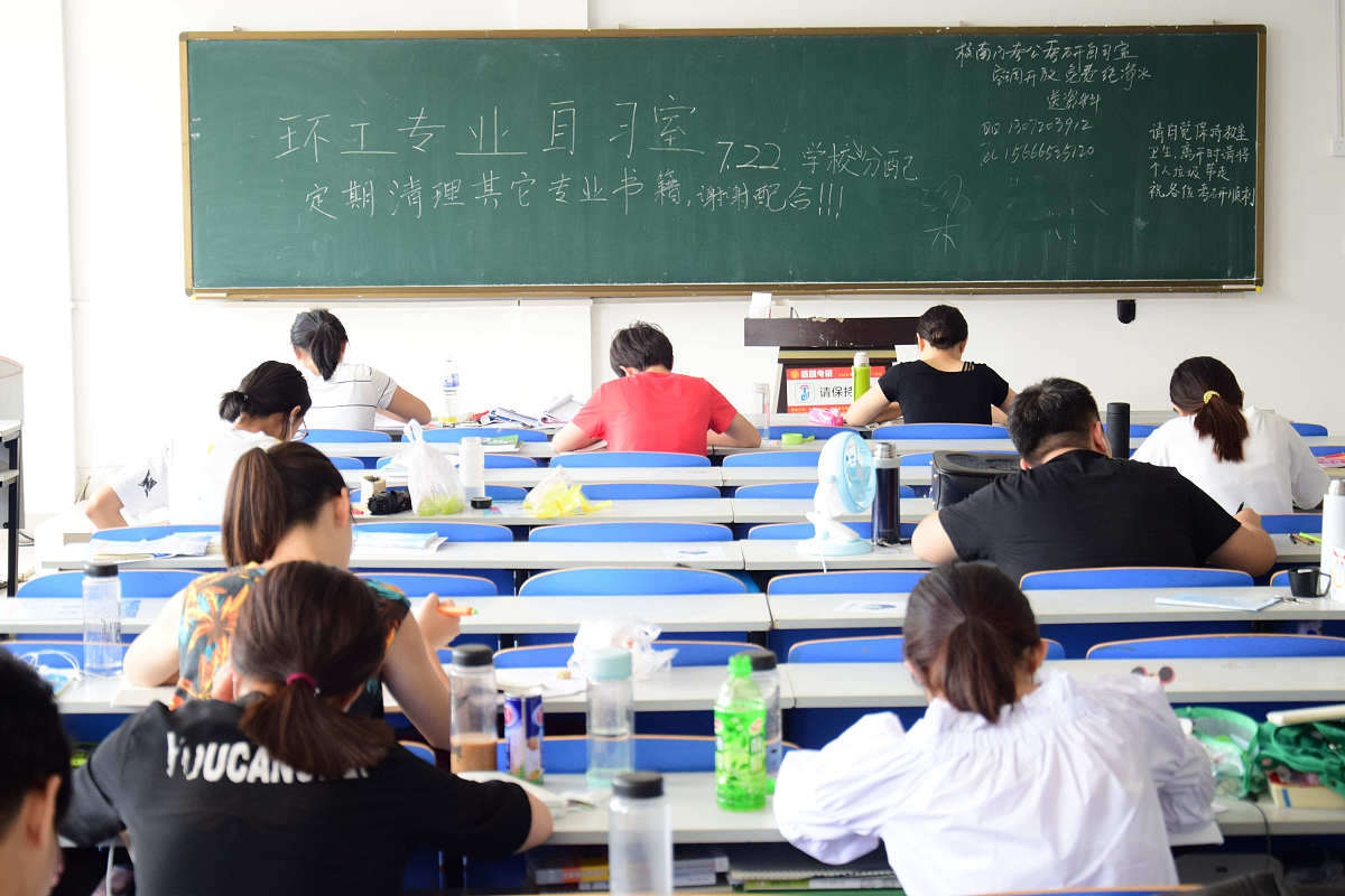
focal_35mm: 72
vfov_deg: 18.9
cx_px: 672
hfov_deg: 28.1
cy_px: 448
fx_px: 2690
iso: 800
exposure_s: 1/80
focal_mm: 48
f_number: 4.8
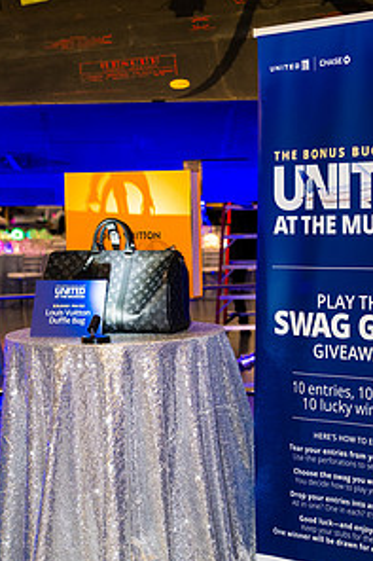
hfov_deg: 17.2
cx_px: 263
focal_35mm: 79
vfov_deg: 25.6
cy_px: 349
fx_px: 1229
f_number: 3.5
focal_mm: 52
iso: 1400
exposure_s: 1/50
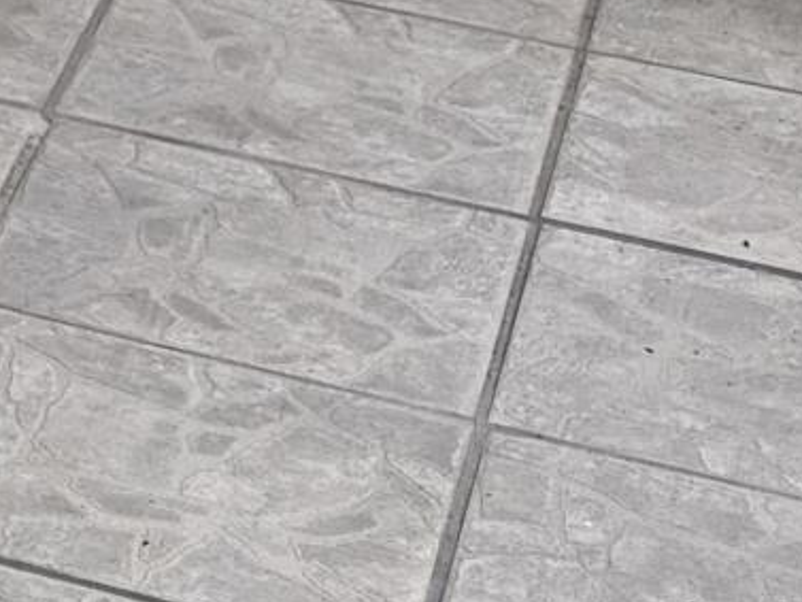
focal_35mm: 191
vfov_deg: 7.3
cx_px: -1493
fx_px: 4427
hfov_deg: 8.8
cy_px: -874
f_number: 1.78
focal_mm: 6.76
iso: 80
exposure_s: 1/588
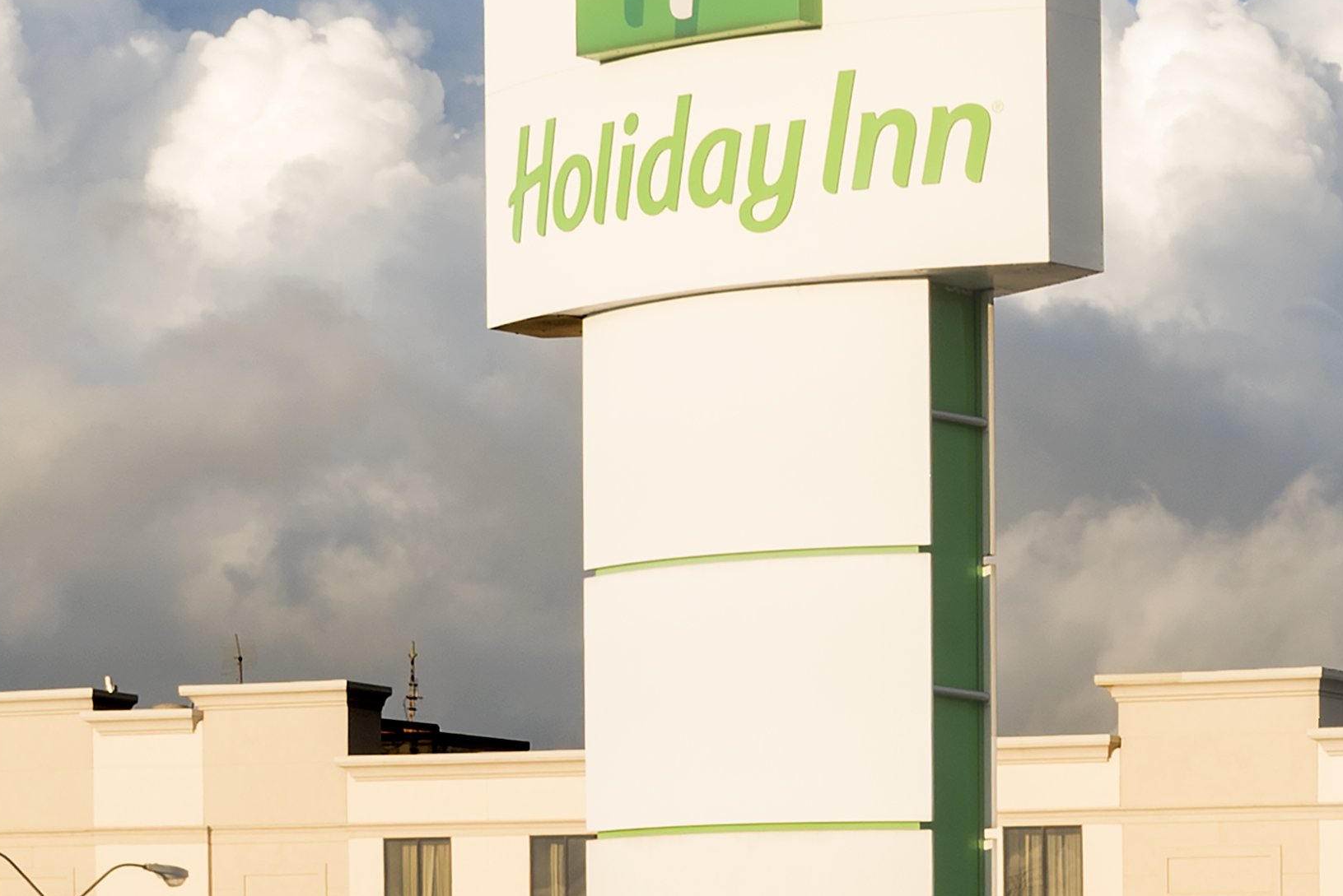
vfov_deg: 11.5
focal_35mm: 118
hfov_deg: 16.5
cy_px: 892
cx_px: 1701
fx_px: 4404
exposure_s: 1/80
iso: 100
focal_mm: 32
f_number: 10
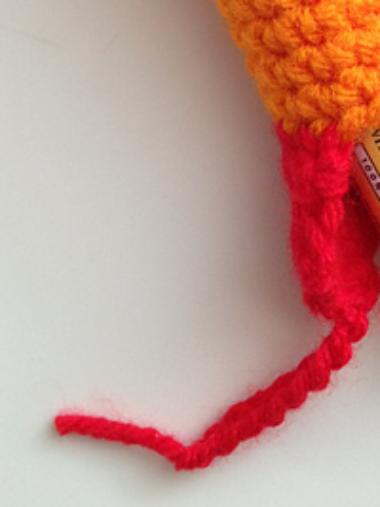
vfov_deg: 22.4
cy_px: 0
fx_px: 1230
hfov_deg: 17.3
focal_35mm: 84
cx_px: 336
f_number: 2.4
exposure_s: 1/20
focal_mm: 4.28
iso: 100
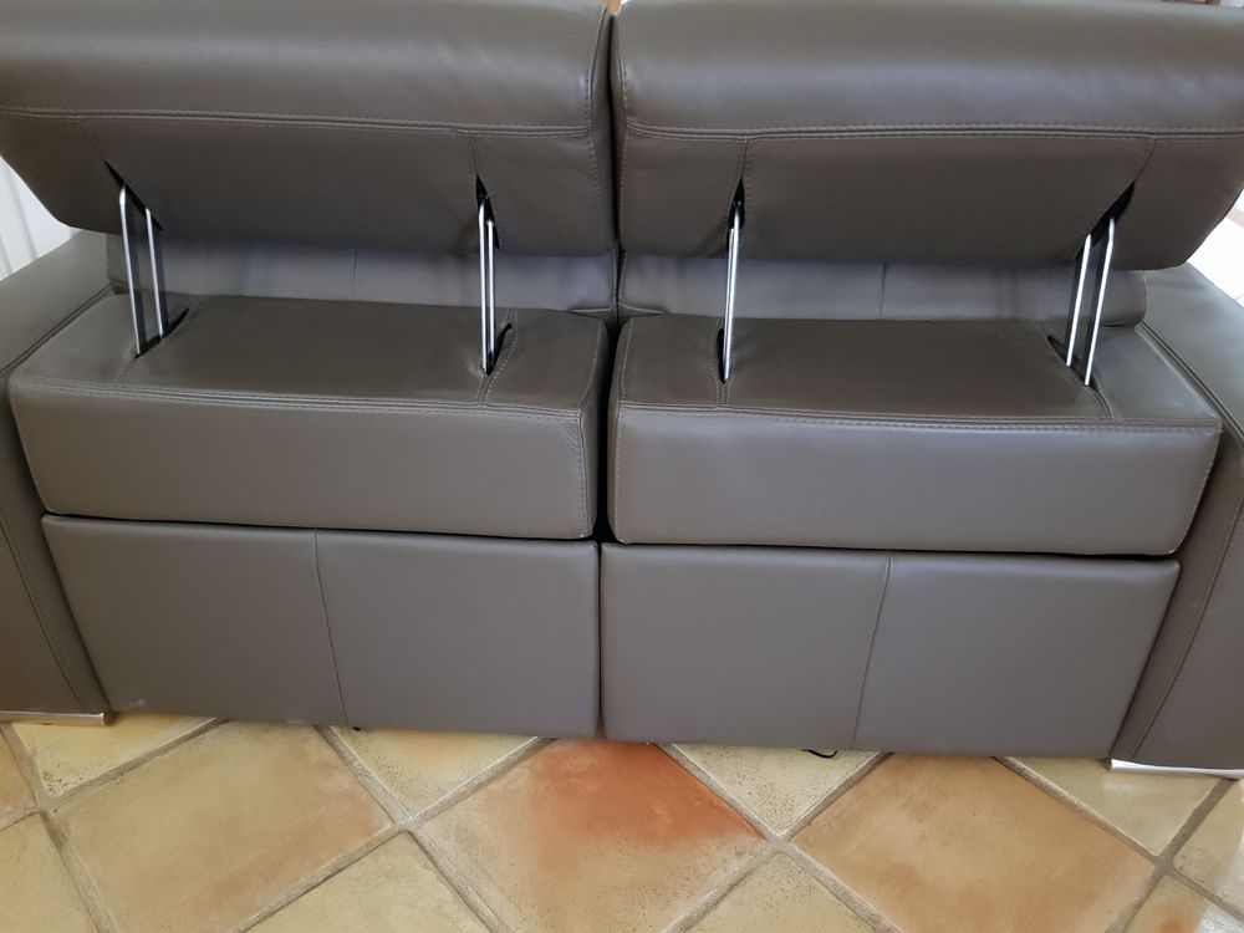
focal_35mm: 26
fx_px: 934
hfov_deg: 67.3
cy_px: 466
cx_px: 622
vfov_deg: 53.1
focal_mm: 4.2
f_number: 1.7
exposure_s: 1/10
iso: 250
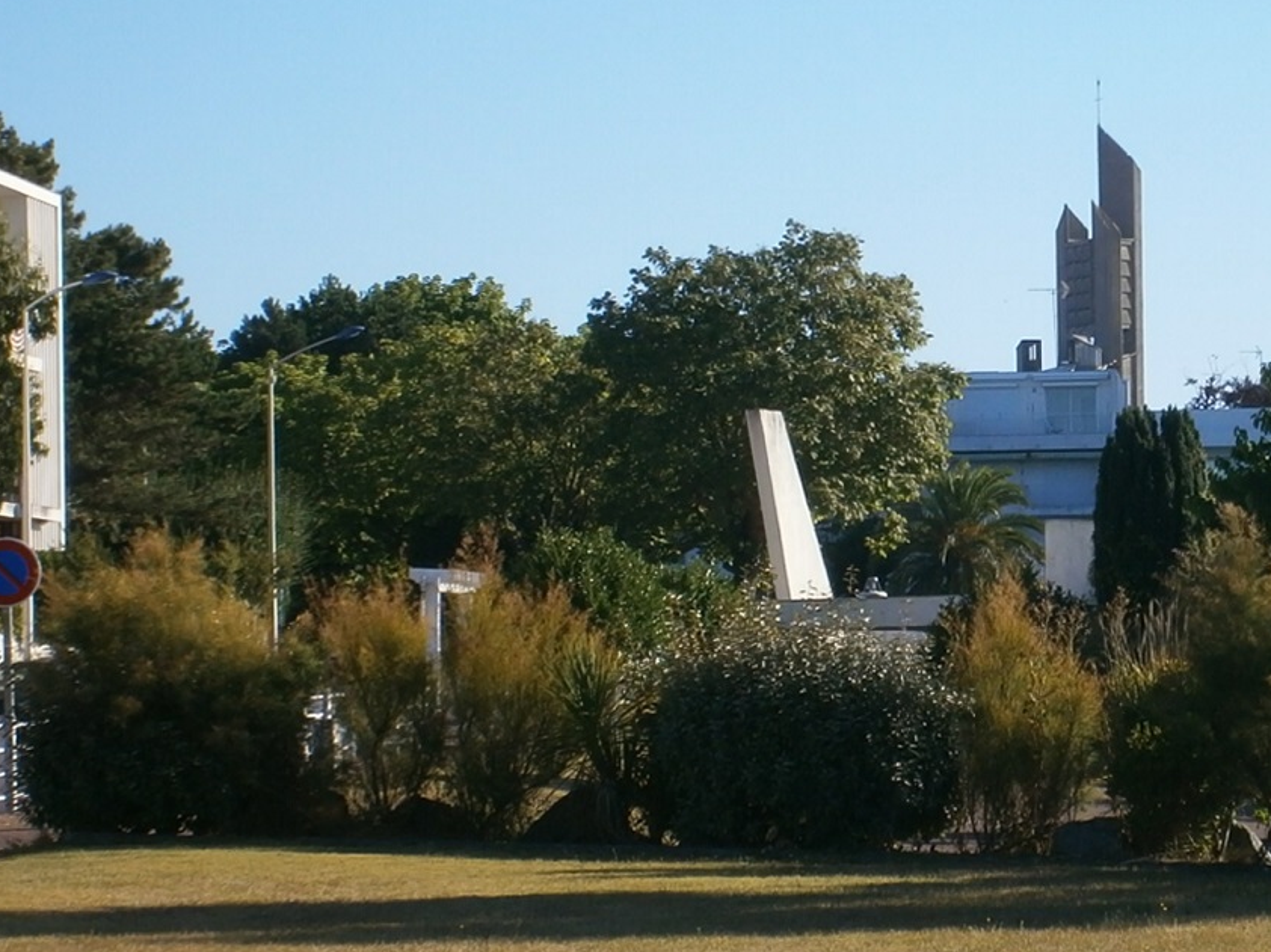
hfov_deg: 10.9
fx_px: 6607
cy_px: 500
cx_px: 1042
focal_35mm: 180
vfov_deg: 8.2
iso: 80
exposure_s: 1/400
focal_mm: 17.8
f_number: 5.4
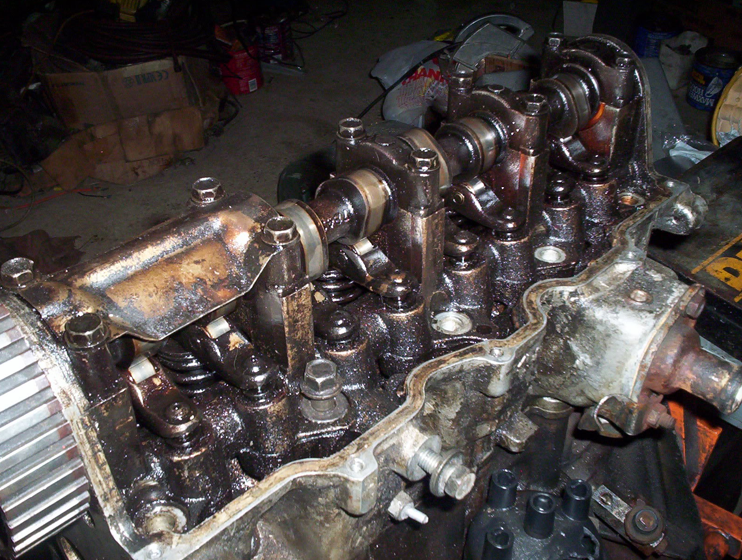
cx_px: 362
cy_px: 281
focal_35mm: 39
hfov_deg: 47.8
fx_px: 838
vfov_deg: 37.0
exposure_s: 1/60
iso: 140
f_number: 4.5
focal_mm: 4.99
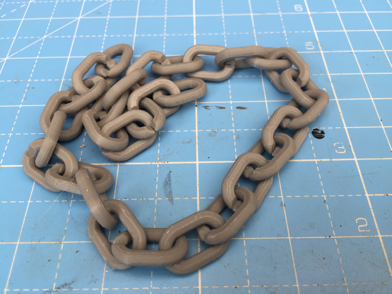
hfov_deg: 61.7
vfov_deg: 48.2
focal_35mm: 29
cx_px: 196
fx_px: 328
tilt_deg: -56.8
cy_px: 147
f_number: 2.2
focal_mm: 4.15
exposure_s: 1/100
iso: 32
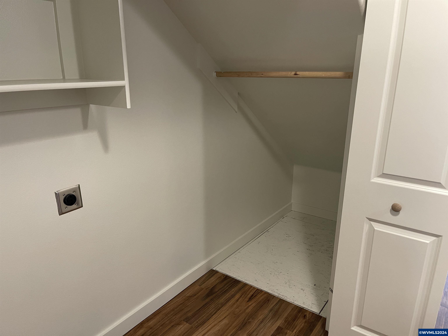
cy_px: 168
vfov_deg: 54.9
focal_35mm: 25
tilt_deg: -17.2
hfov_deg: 69.4
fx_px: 324
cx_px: 224
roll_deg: -1.4
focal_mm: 5.1
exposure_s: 1/60
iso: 160
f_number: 1.6
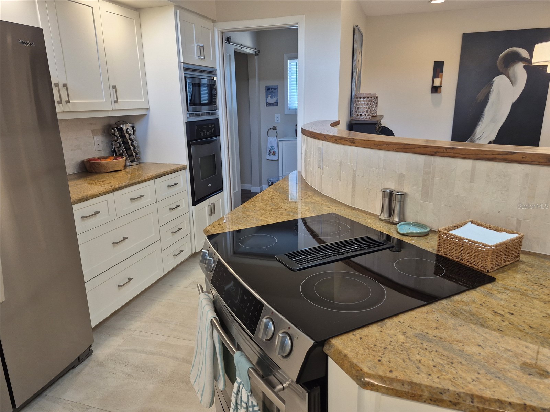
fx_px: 365
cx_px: 275
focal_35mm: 23
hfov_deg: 73.9
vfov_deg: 58.9
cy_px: 206
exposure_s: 1/120
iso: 160
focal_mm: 5.4
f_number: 1.8
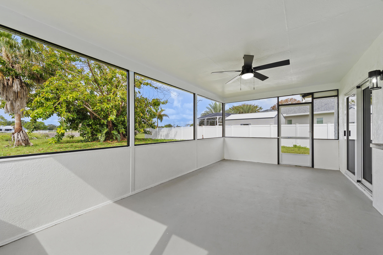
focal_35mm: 14
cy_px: 128
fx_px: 149
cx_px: 192
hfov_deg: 104.3
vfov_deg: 81.2
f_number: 9
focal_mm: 14
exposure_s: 1/100
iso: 250
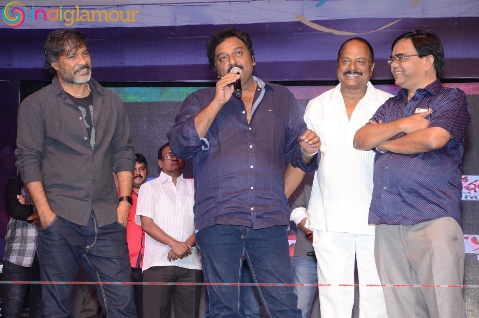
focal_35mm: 105
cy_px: 159
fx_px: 1394
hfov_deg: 19.5
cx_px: 240
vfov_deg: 13.0
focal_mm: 70
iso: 1000
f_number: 5.6
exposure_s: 1/125
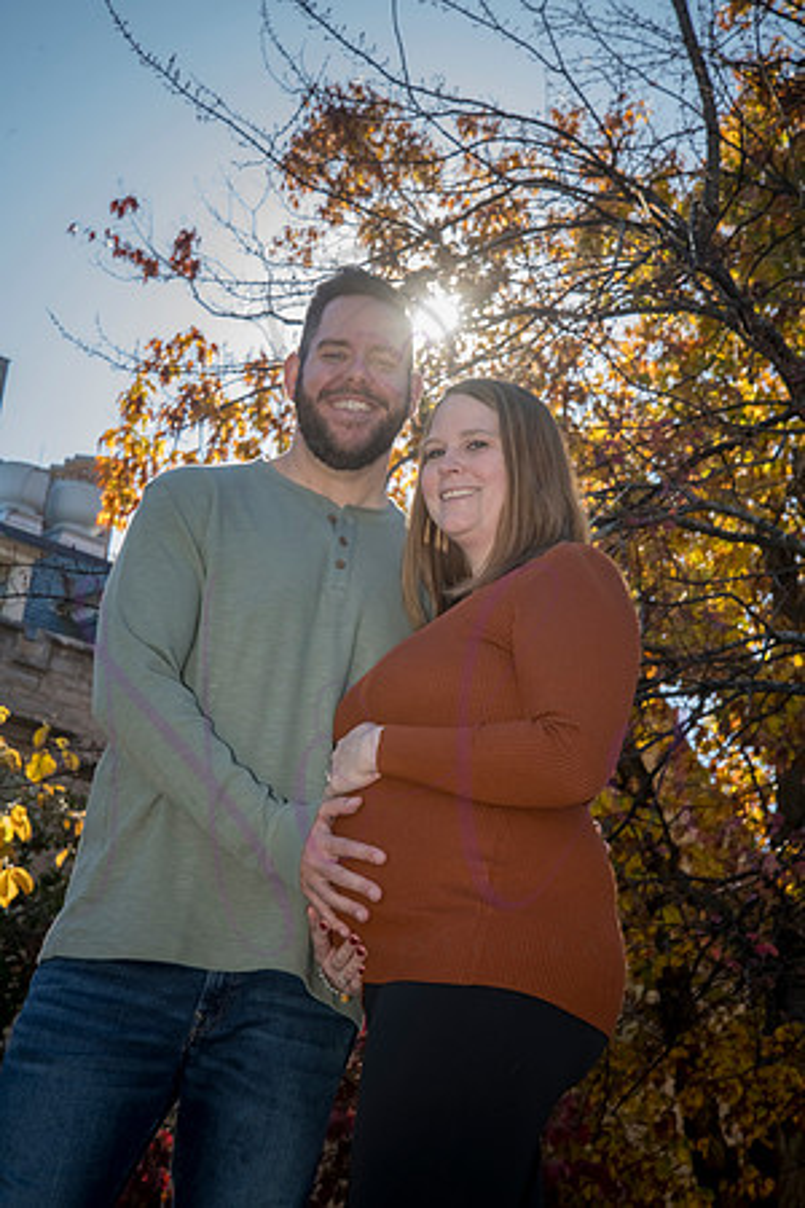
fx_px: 2851
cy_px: 604
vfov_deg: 23.9
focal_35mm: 85
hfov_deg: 16.1
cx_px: 402
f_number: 14
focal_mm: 85
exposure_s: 1/160
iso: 640
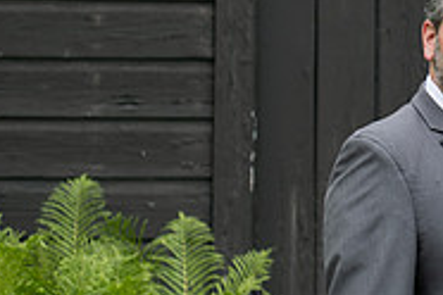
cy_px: 184
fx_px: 2805
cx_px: 693
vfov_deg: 6.0
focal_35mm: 228
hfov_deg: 8.8
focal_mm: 70
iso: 64
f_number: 2.8
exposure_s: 1/200
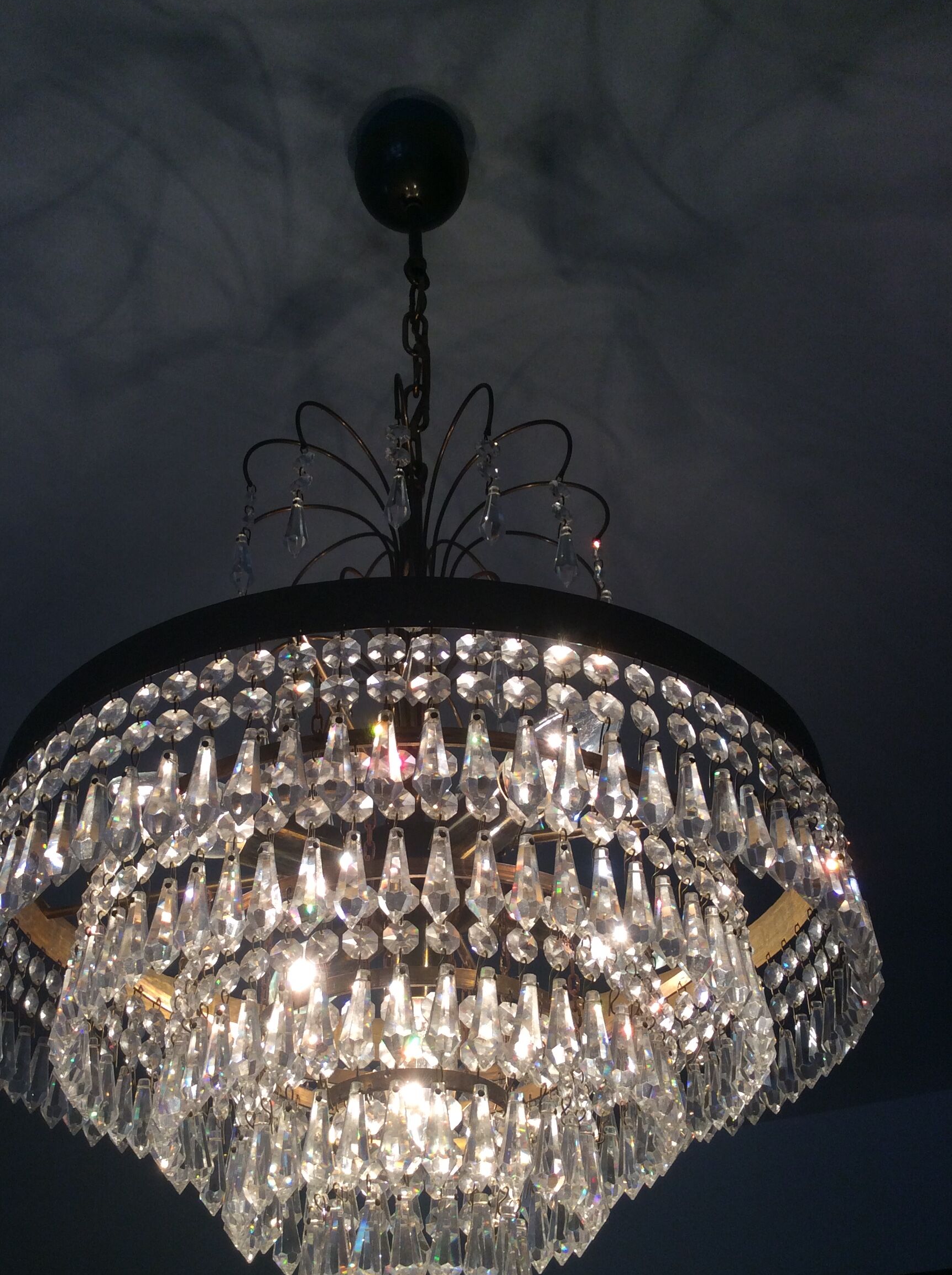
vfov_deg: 51.3
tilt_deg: +36.0
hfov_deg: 39.5
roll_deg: +0.3
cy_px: 709
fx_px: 1324
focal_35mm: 36
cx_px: 438
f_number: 2.4
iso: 40
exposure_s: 1/100
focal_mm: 3.3
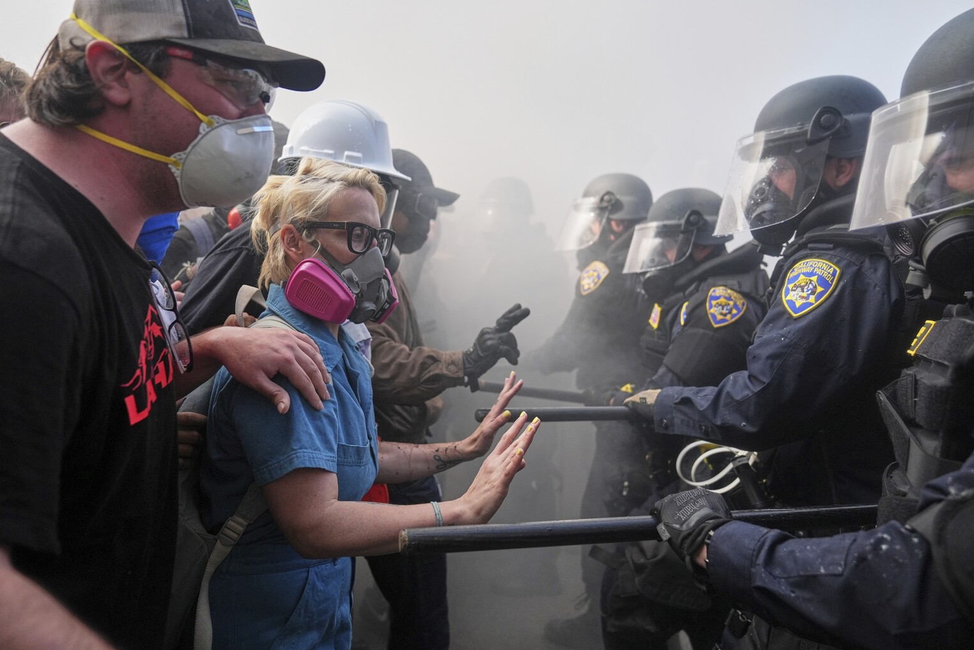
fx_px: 676
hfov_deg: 71.5
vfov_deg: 51.3
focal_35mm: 25
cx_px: 489
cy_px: 322
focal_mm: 24
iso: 640
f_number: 2.8
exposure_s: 1/4000
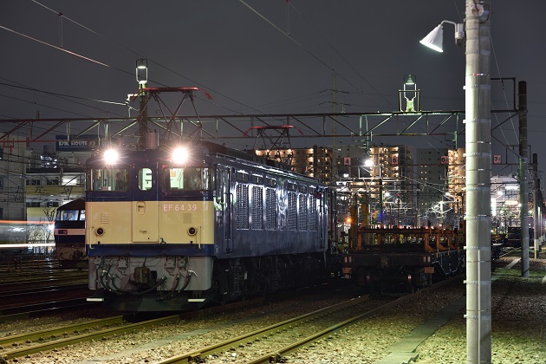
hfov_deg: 20.4
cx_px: 273
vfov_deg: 13.7
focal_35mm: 100
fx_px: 1517
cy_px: 182
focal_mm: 100
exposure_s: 5
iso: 100
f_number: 5.6
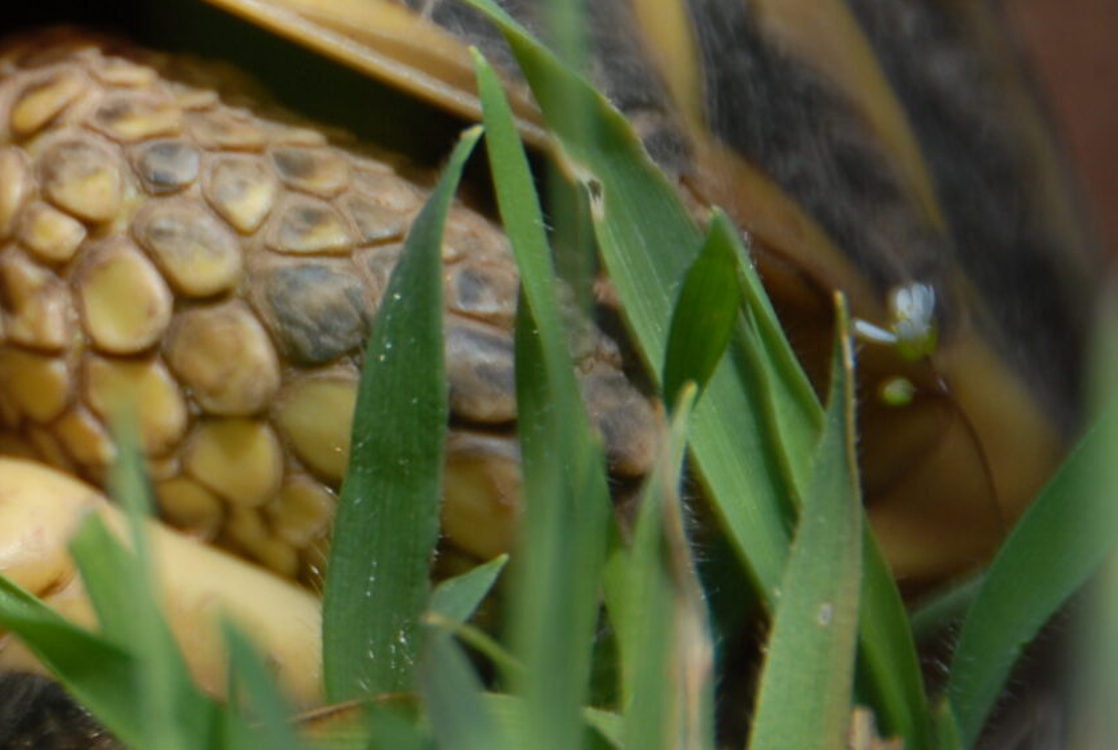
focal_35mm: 914
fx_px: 28429
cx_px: -290
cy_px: 148
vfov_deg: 1.5
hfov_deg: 2.3
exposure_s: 1/180
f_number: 7.1
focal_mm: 200
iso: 100
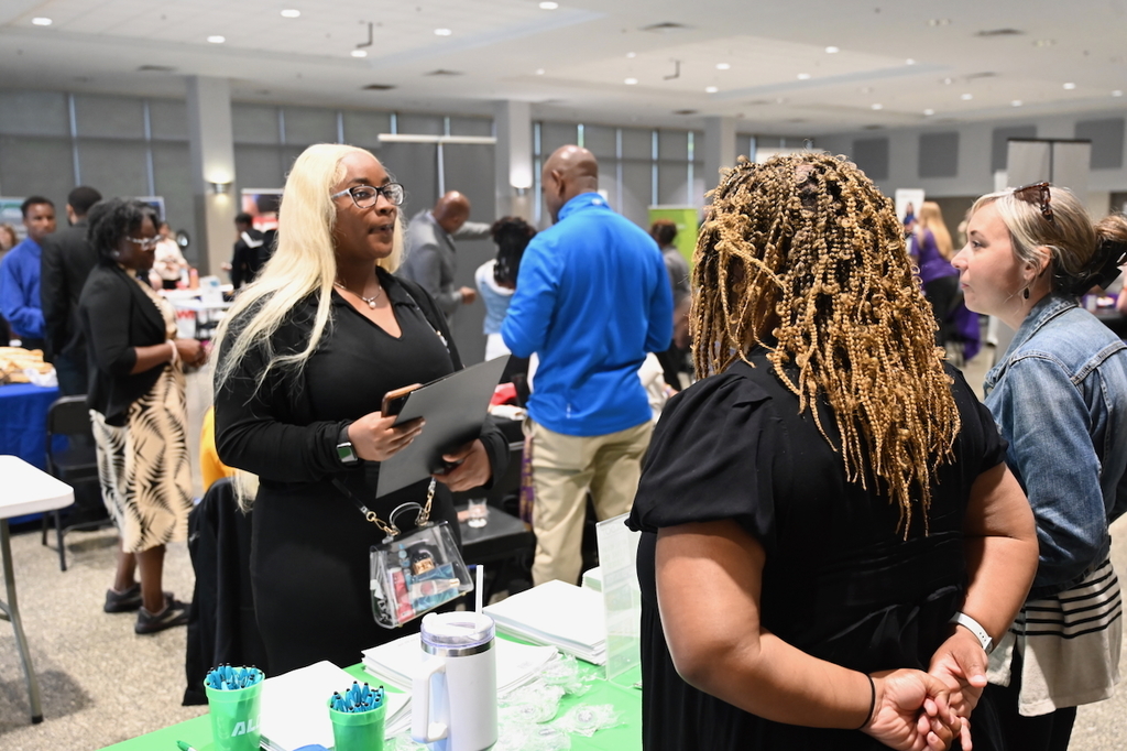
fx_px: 1080
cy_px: 376
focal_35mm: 34
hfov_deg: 55.1
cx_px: 564
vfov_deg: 38.3
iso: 2800
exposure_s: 1/125
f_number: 4
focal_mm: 34.5
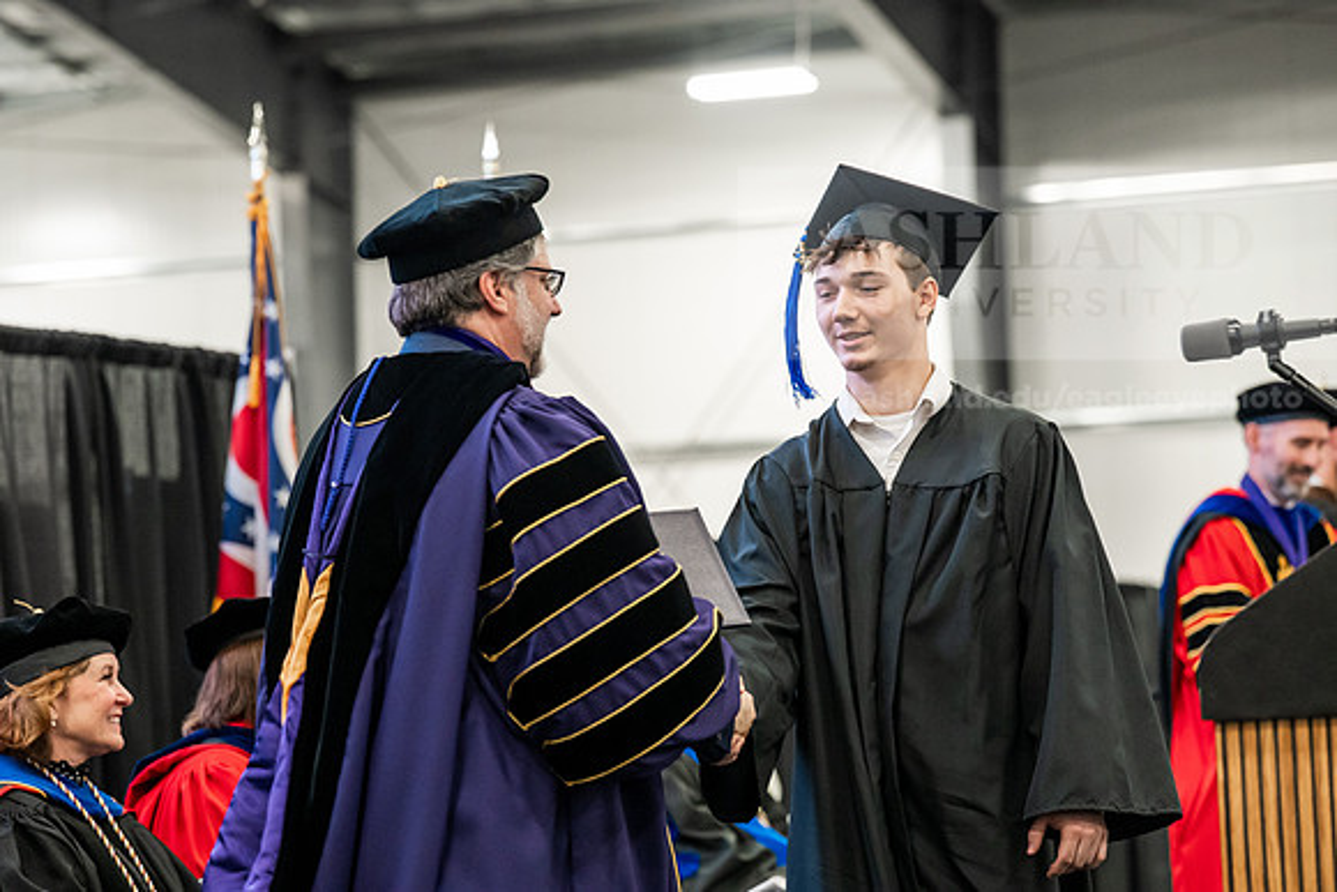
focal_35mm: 110
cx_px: 668
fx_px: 4086
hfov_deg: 18.6
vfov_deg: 12.5
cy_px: 446
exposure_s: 1/200
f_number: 4
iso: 4000
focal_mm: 110
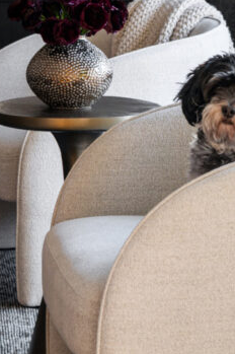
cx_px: 42
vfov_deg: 11.5
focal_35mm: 172
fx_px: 1687
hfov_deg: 8.0
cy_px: -146
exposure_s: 1/25
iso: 400
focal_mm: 52
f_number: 7.1
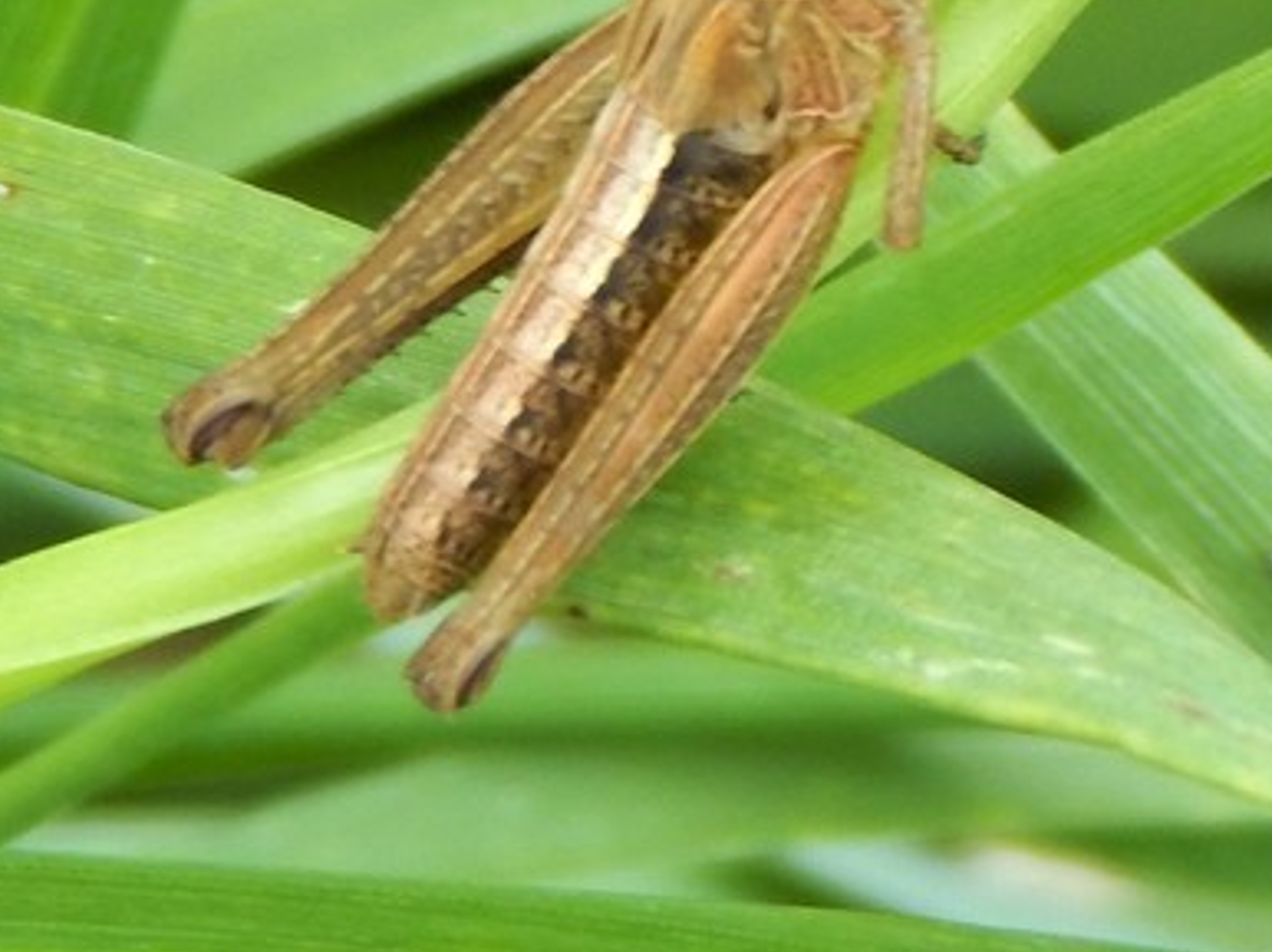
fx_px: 18839
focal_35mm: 513
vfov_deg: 2.9
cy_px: -26
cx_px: 697
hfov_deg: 3.9
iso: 125
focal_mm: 41.7
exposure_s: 1/60
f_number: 5.6
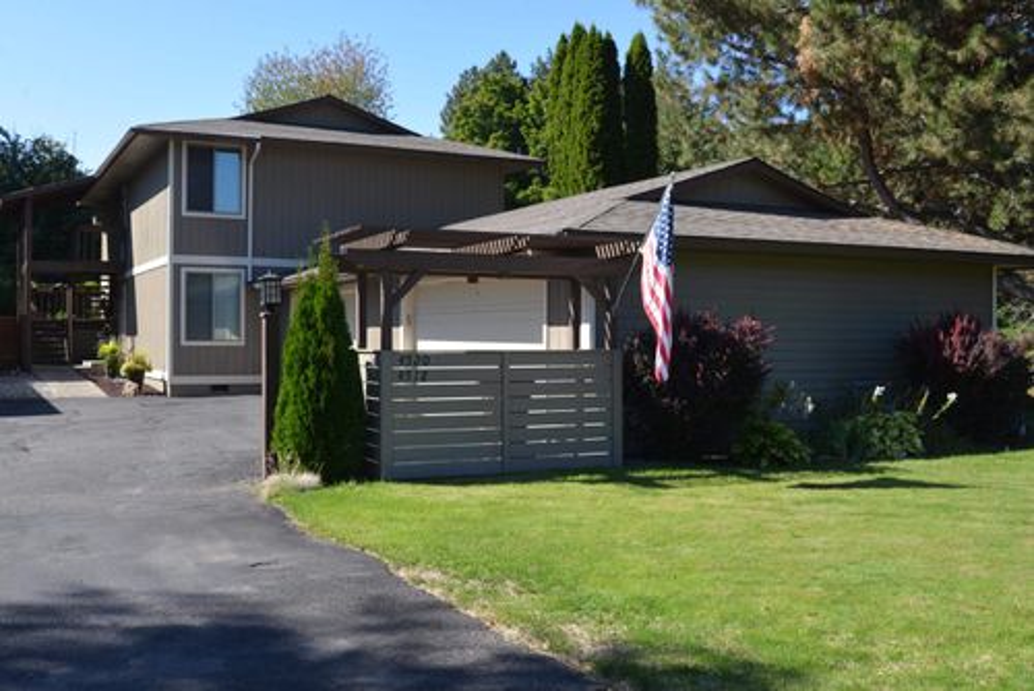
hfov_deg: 50.7
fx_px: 1092
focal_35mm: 38
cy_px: 346
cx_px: 517
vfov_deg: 35.1
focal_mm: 38
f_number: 8
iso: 200
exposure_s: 1/250
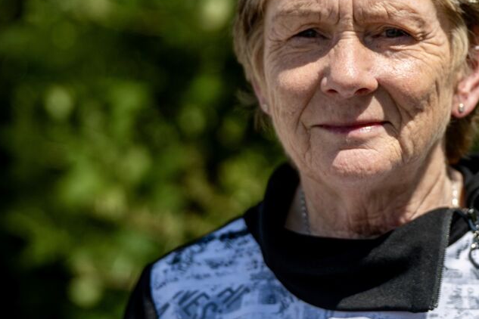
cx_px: 353
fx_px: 2648
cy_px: 85
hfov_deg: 10.3
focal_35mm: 199
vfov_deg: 6.9
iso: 125
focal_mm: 105
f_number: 2.8
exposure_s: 1/3200
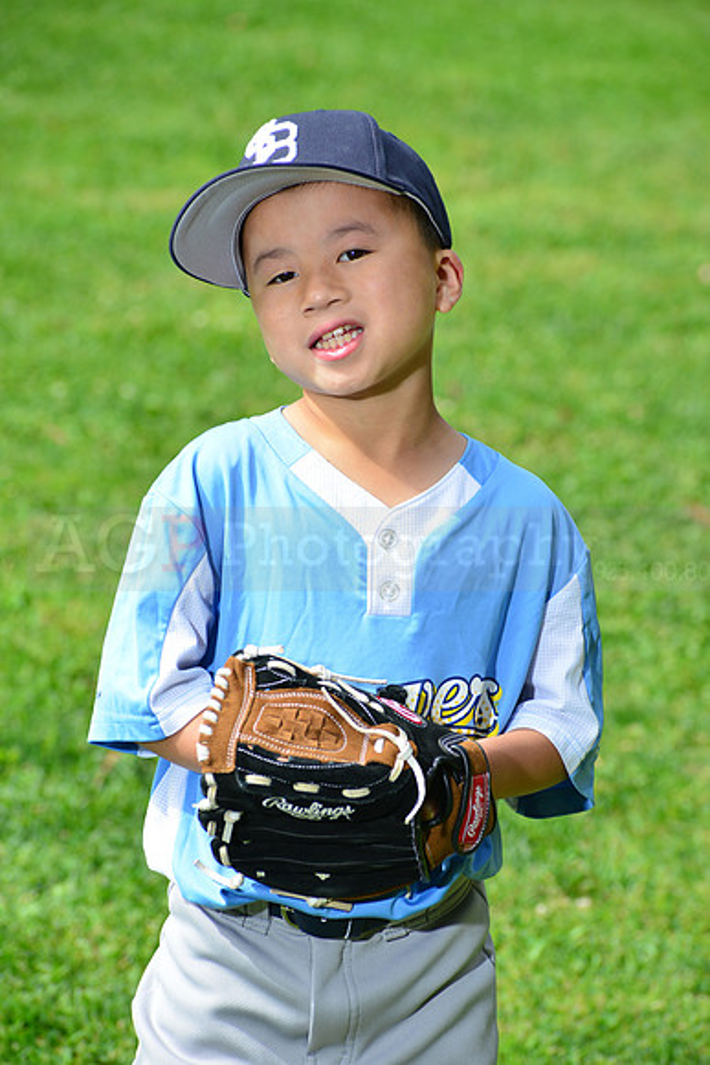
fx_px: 5913
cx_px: 355
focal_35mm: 200
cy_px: 532
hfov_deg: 6.9
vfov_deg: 10.3
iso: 200
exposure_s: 1/200
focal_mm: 200
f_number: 11
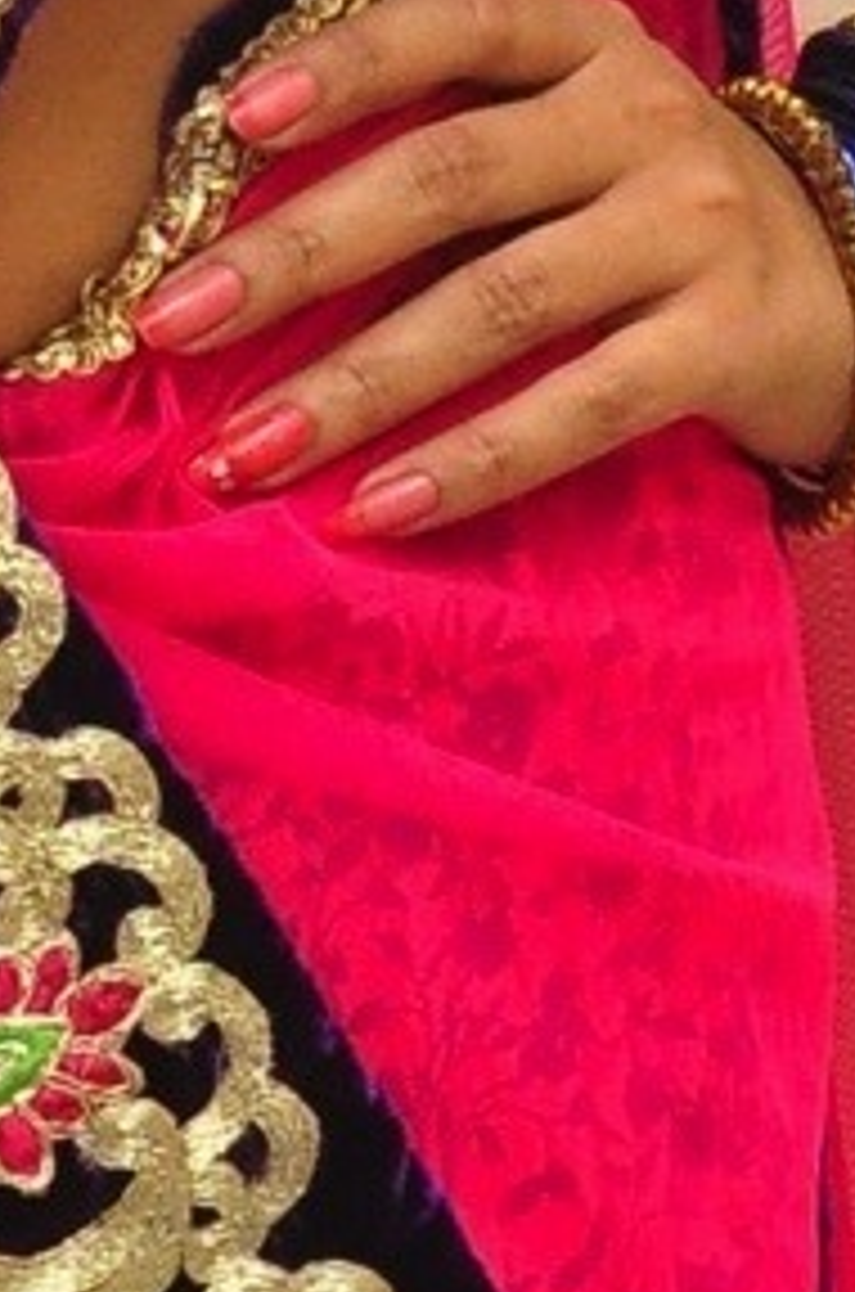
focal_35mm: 378
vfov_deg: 5.4
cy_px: -335
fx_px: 13531
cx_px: 153
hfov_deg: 3.6
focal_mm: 40
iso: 1600
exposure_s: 1/125
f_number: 7.1
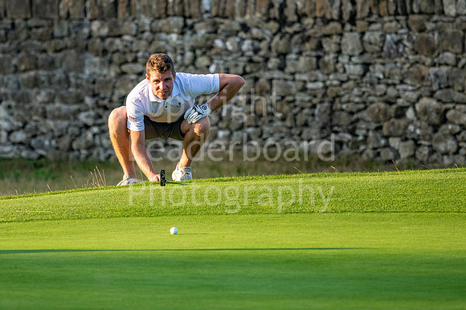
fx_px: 7047
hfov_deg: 3.8
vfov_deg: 2.5
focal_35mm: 545
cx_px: 184
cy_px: 122
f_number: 4
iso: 200
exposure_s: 1/800
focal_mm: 300
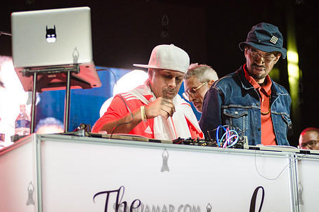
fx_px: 1232
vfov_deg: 9.9
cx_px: 185
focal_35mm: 139
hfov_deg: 14.8
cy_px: 106
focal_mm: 100
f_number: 3.2
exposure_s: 1/500
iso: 3200
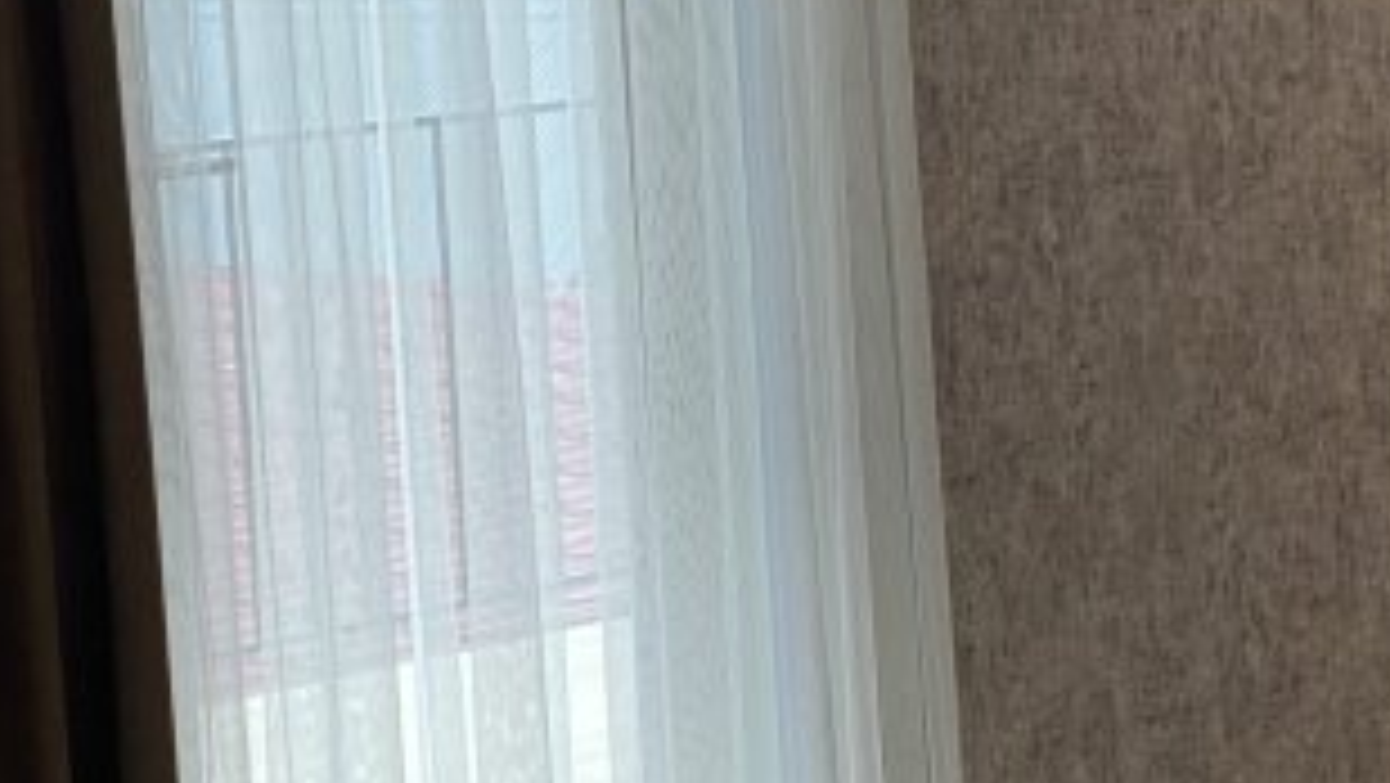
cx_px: 666
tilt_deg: -4.8
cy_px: 153
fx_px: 3465
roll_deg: +4.2
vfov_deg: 12.8
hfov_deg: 22.7
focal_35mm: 94
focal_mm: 4.25
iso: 100
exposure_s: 1/50
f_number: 1.8
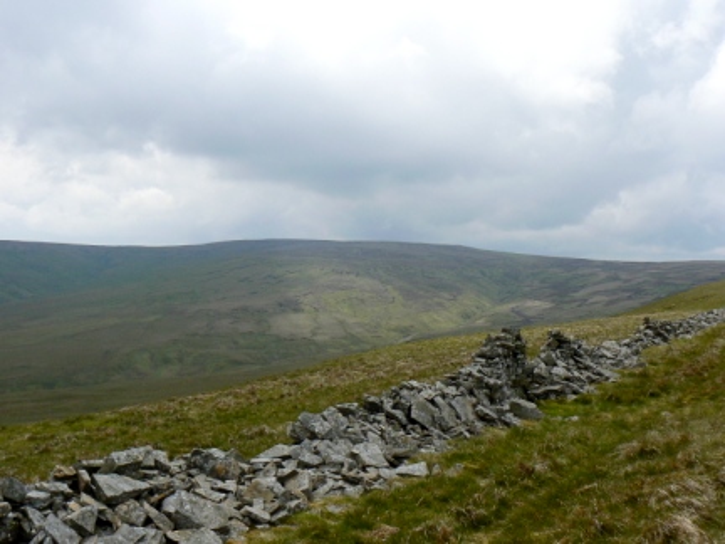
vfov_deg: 32.2
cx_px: 362
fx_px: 942
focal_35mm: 45
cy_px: 272
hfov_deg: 42.1
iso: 80
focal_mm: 7.5
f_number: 7.1
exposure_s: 1/400
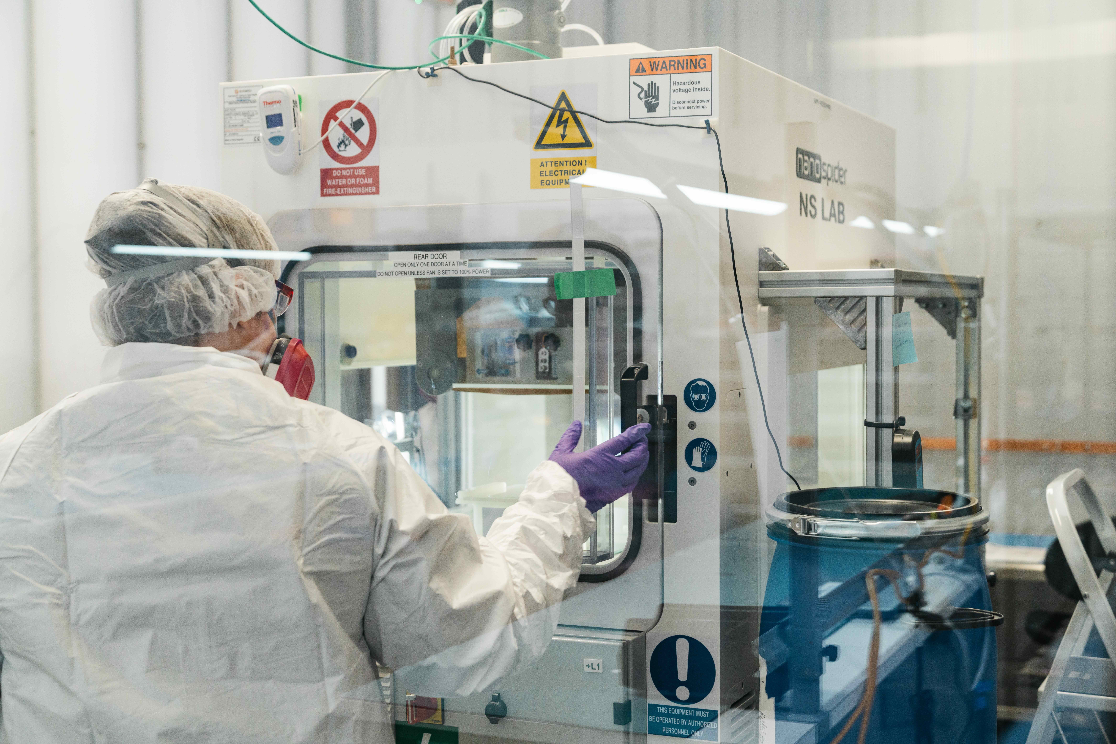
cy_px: 372
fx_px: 1550
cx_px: 558
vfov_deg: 27.0
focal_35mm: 50
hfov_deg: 39.6
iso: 800
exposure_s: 1/125
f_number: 3.5
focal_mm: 50
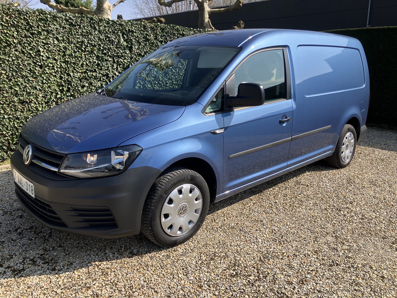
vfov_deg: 49.7
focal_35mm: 28
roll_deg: +0.2
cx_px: 198
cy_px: 149
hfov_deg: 63.4
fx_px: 321
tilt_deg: -13.0
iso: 32
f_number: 1.8
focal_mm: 3.99
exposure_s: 1/1312
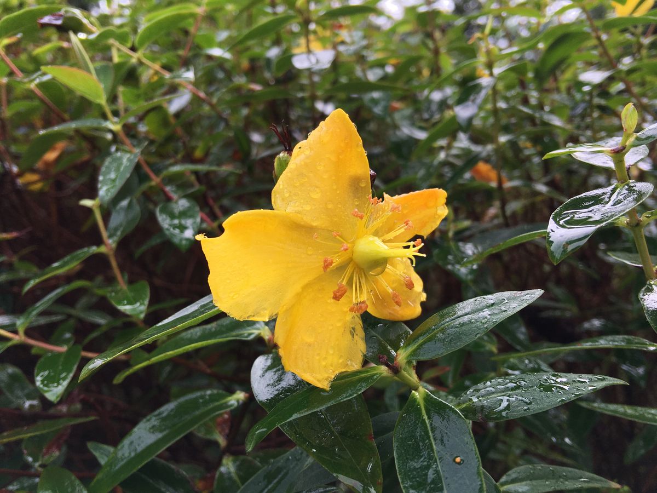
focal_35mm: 29
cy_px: 246
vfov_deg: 48.2
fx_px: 550
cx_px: 328
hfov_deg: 61.7
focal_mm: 4.15
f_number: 2.2
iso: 25
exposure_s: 1/382
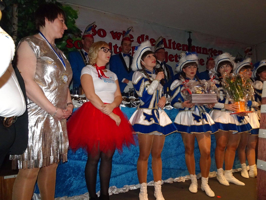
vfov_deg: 56.8
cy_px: 100
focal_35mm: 24
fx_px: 184
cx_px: 133
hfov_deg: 71.6
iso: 800
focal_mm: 4.1
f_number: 3.5
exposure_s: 1/200
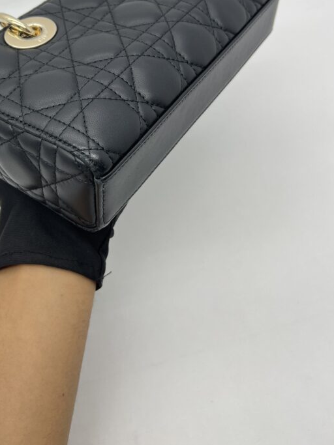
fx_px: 502
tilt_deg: -45.8
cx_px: 93
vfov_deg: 46.5
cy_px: 121
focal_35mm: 39
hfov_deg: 36.1
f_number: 1.5
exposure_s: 1/100
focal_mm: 5.7
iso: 40
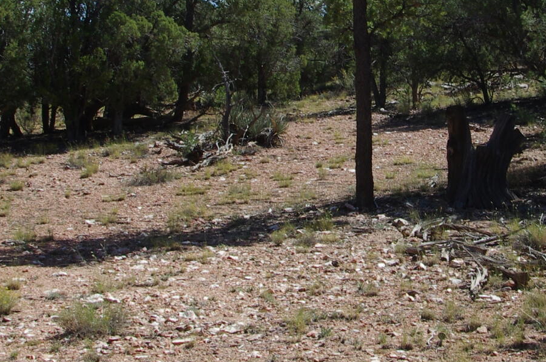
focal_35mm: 80
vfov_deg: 16.8
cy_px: 62
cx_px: 362
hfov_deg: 25.3
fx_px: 1211
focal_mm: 16
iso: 200
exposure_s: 1/80
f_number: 11
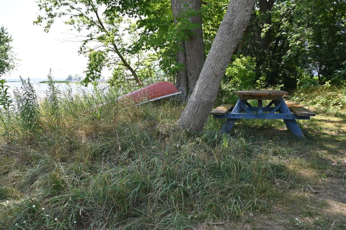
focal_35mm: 30
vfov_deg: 42.9
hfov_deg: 61.1
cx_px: 173
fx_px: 293
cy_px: 115
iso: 180
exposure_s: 1/250
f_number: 5.6
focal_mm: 30.5
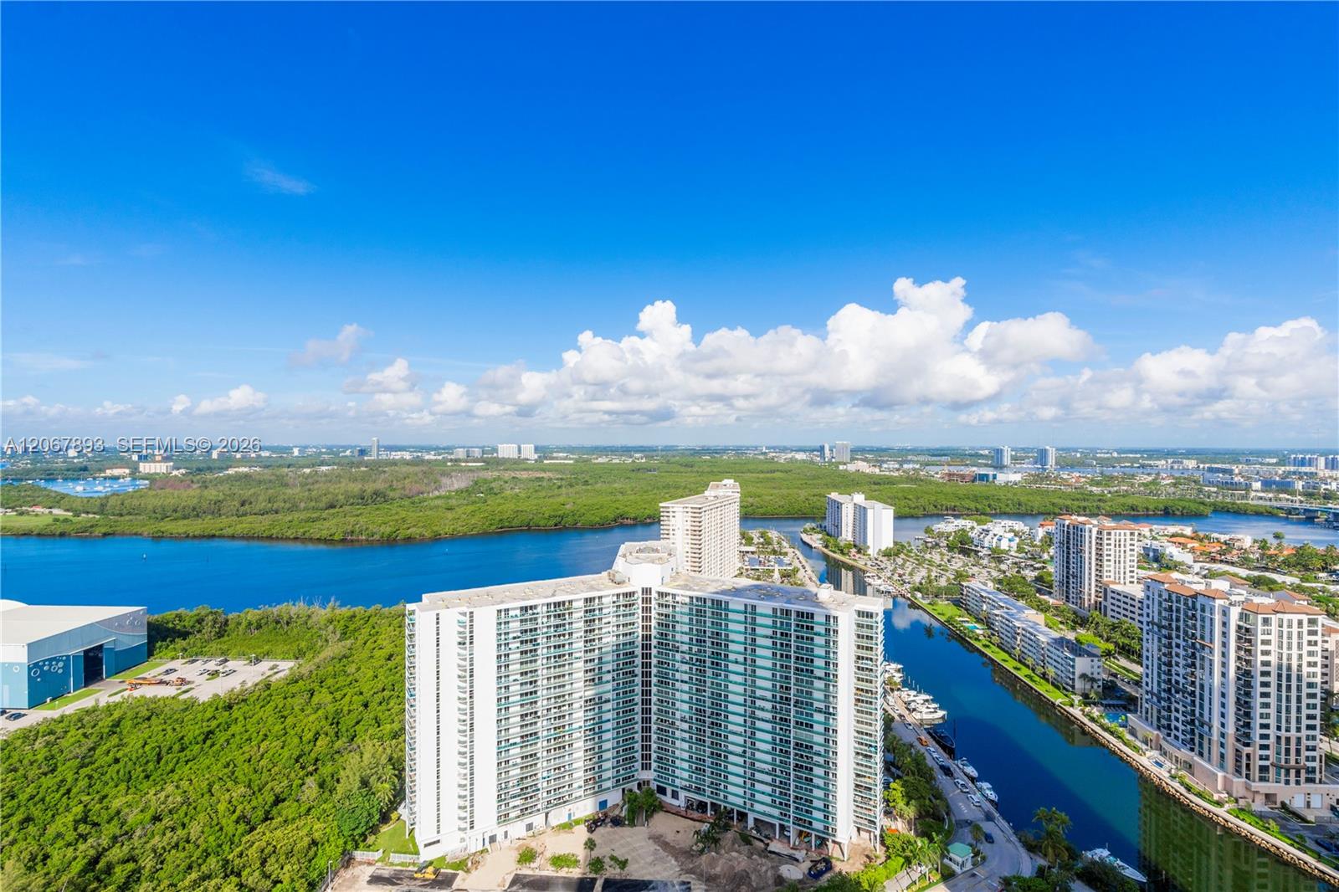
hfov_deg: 95.0
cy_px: 446
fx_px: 614
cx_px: 670
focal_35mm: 16
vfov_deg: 72.0
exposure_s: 1/800
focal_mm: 11
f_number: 7.1
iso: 250
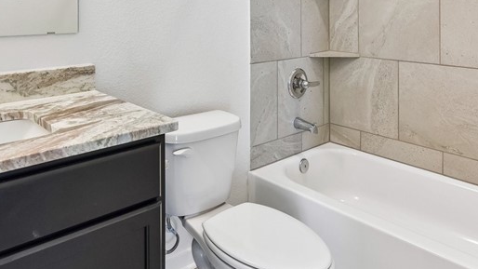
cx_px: 185
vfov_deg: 35.0
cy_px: 13
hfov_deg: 61.9
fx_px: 393
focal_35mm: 31
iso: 250
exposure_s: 1/15
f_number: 8
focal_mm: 14
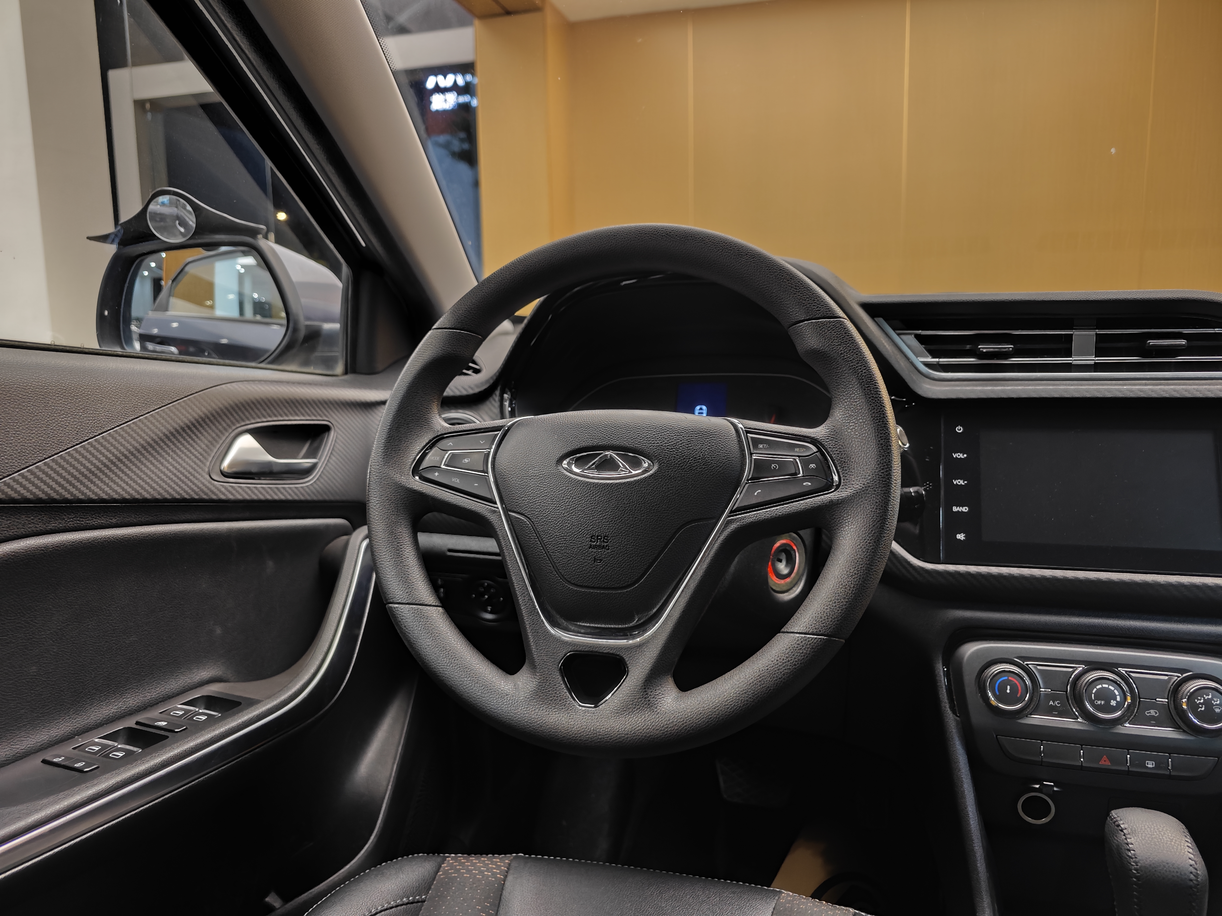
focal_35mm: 23
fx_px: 812
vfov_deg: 58.9
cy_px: 458
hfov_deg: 73.9
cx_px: 611
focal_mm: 8.7
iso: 800
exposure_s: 1/25
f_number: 1.9
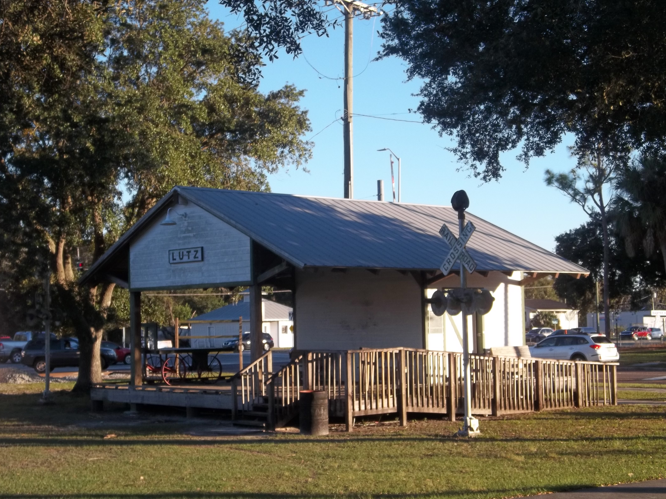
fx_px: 1231
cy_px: 253
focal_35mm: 64
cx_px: 329
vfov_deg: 22.9
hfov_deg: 30.3
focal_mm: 11.3
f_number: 4
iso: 64
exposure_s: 1/250
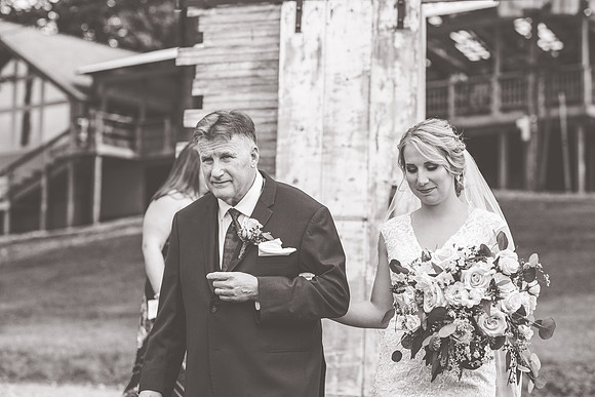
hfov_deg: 23.9
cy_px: 198
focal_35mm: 85
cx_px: 298
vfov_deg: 16.1
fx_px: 1405
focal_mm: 85
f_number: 3.2
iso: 500
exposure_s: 1/2500
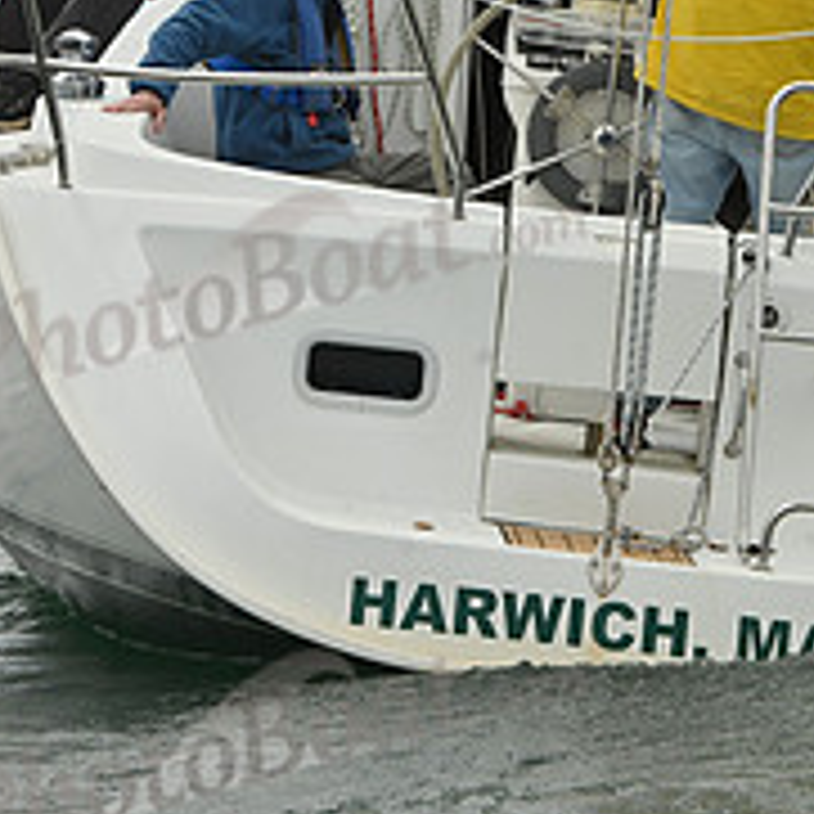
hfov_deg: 4.9
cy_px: -11
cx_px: 823
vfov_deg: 4.9
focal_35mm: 354
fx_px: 9418
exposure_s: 1/800
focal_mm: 130
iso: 320
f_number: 13
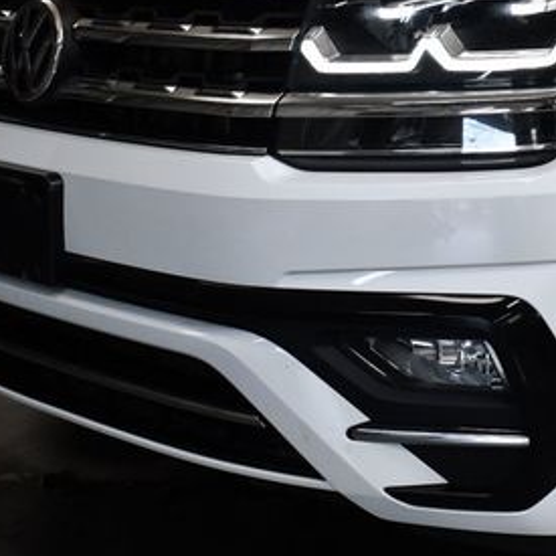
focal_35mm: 95
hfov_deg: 18.2
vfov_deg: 18.3
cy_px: 210
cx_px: 429
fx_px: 1726
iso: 720
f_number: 4
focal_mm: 24
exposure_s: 1/250
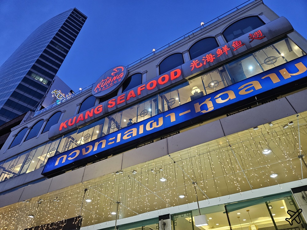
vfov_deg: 58.9
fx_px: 204
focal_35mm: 23
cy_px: 115
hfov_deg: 73.9
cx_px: 154
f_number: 1.8
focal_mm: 5.4
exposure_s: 1/100
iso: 500
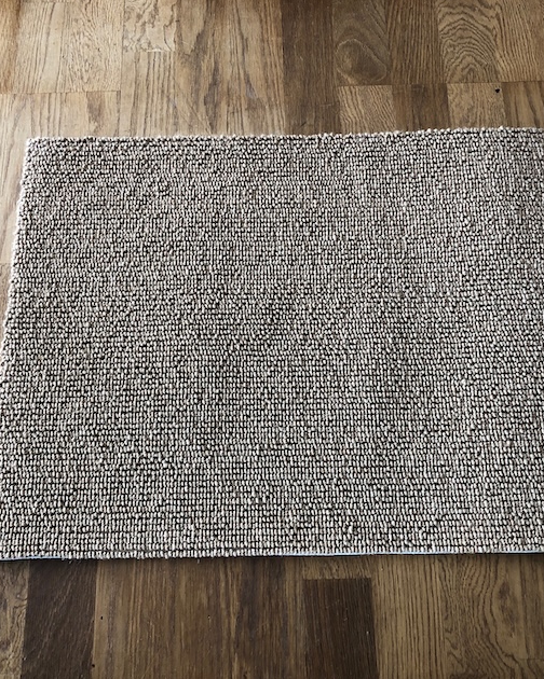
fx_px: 745
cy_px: 338
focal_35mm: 37
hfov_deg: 40.1
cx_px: 278
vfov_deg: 49.1
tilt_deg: -69.5
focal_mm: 3.99
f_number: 1.8
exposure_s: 1/20
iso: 40
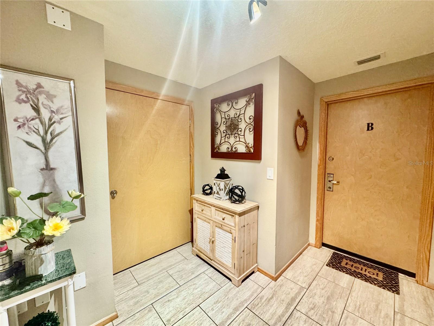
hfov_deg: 102.1
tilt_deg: -4.2
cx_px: 217
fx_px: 176
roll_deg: +0.3
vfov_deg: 85.7
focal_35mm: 14
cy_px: 163
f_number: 2.2
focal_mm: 2.22
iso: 800
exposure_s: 1/60
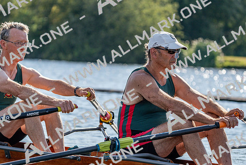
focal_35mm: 232
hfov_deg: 8.9
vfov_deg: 5.9
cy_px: 87
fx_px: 1586
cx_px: 124
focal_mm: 200
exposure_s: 1/1600
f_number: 5.6
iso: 320
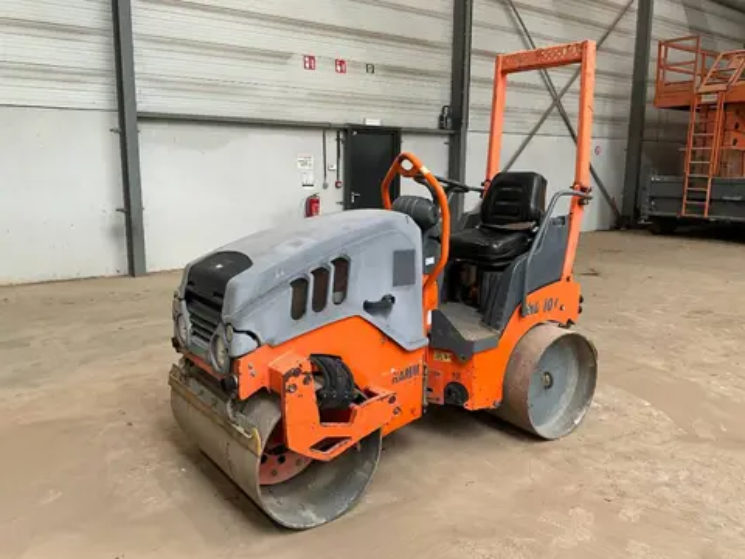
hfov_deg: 61.7
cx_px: 372
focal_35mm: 29
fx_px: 624
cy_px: 280
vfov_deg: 48.2
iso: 80
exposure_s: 1/60
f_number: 1.8
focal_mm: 3
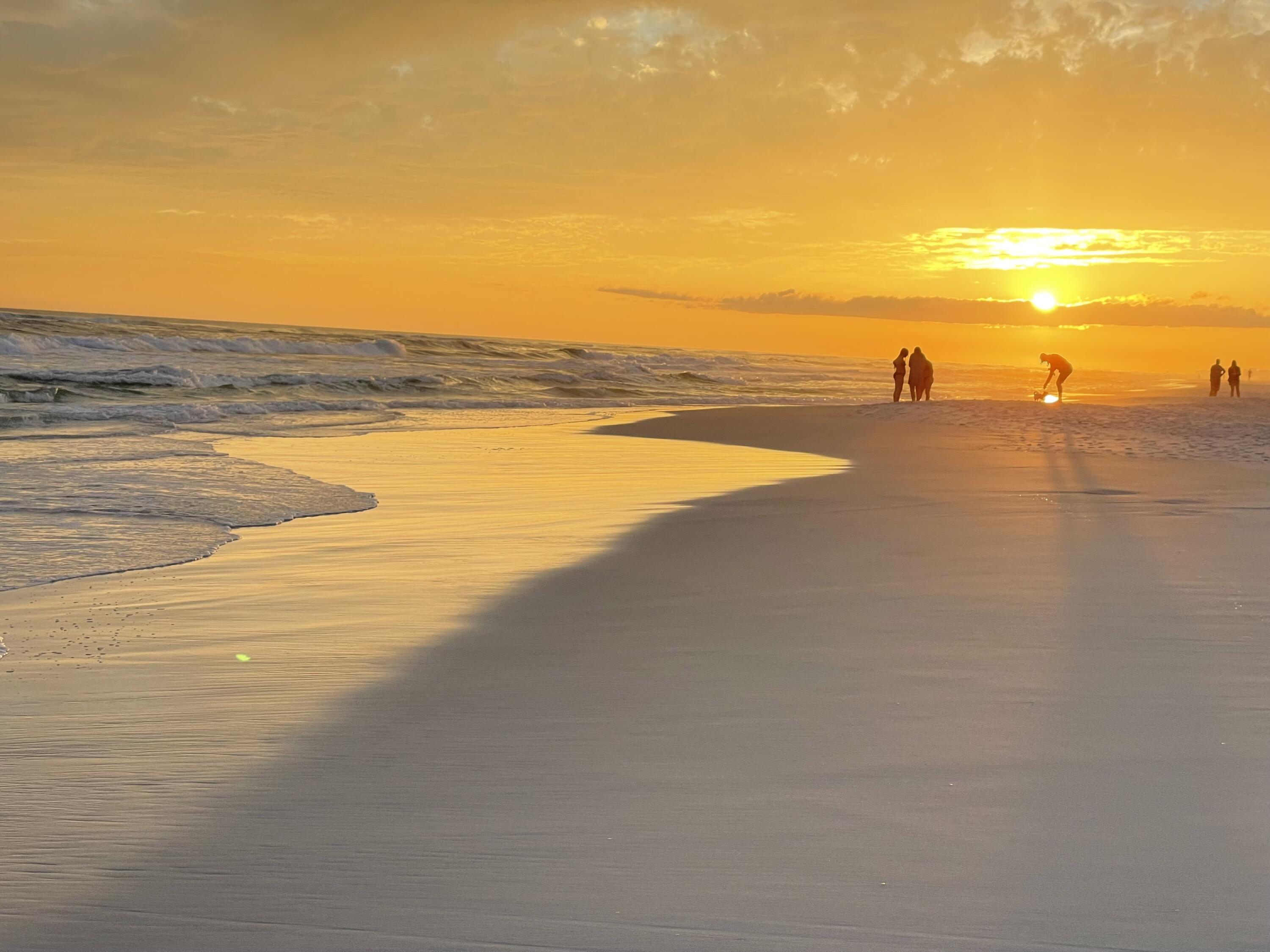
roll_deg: -2.8
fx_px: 1908
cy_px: 476
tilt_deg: -4.2
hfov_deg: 36.8
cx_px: 635
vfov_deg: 28.0
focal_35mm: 52
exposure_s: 1/410
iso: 25
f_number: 2
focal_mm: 6
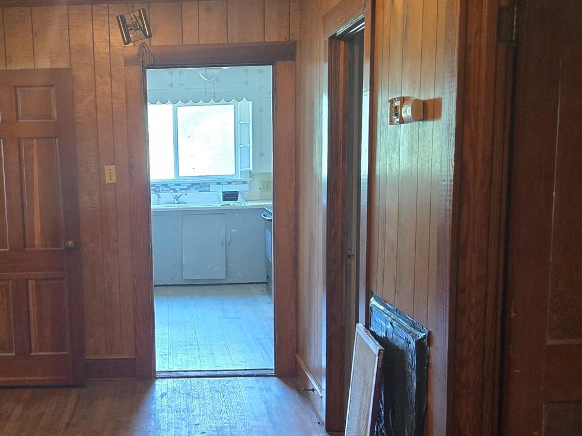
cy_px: 296
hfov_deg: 38.7
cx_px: 148
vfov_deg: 30.0
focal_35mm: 48
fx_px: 807
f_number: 1.8
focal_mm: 5.4
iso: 640
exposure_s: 1/60
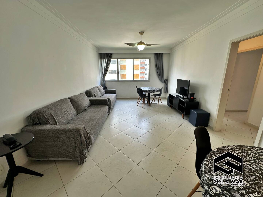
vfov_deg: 85.7
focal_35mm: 14
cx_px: 132
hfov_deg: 102.1
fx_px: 106
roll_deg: +0.2
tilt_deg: -13.2
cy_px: 98
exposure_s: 1/120
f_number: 2.2
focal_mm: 2.22
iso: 50
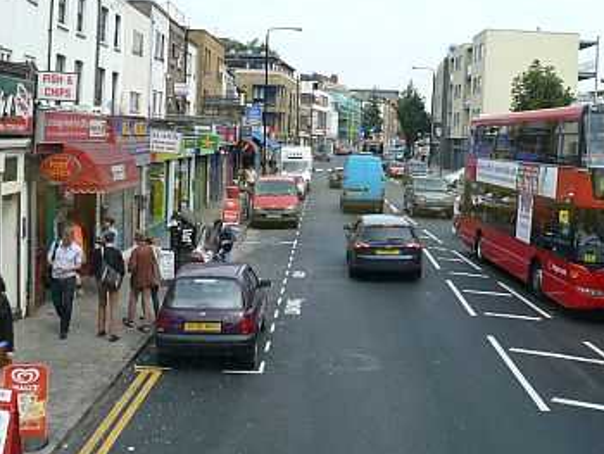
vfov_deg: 32.2
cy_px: 197
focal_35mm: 45
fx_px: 786
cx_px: 318
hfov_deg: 42.0
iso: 100
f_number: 5.6
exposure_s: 1/200
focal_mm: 7.4
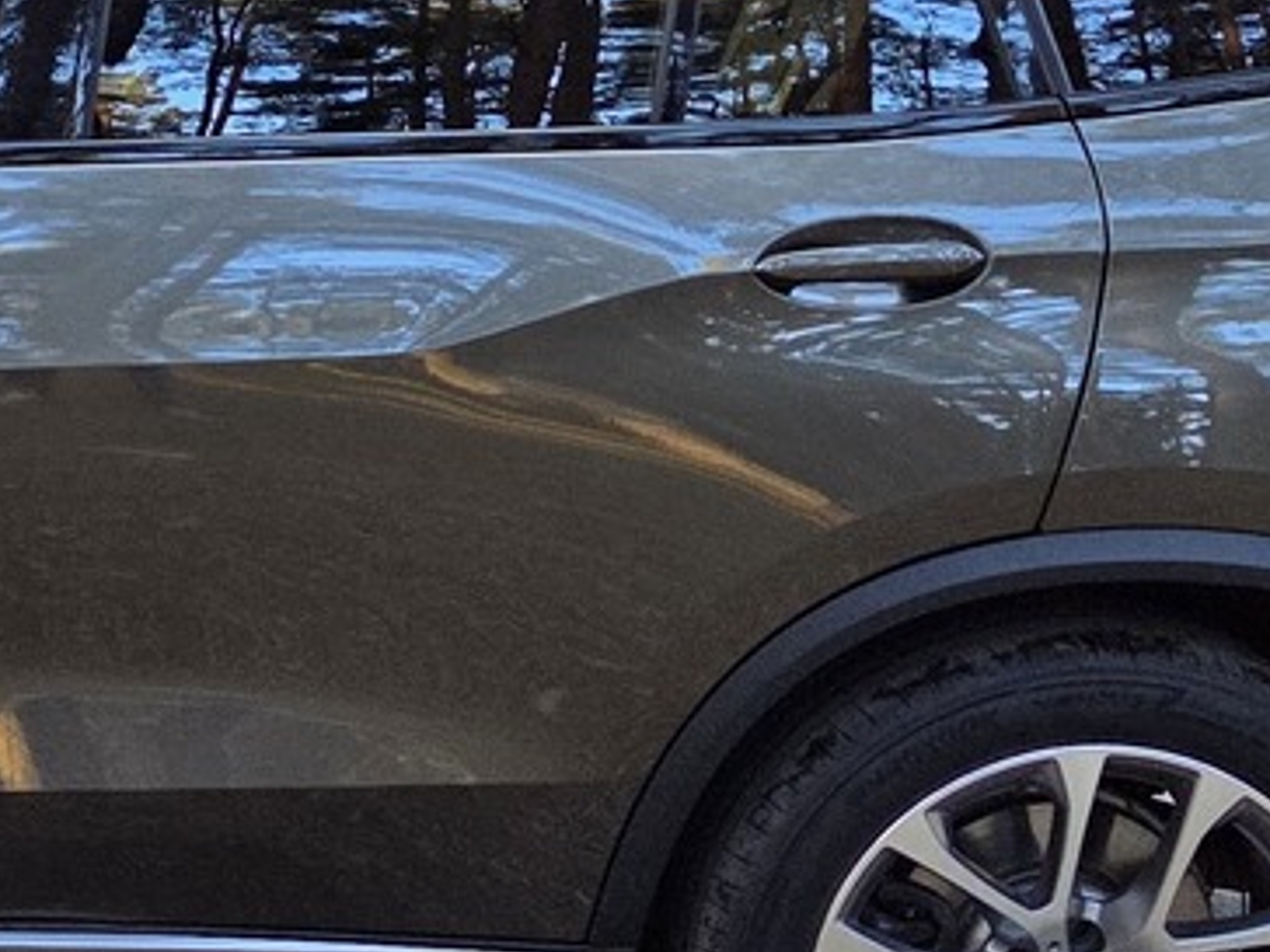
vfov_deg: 14.6
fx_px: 3706
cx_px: -91
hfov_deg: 18.8
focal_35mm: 101
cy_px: 600
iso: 200
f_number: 1.8
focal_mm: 5.4
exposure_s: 1/180
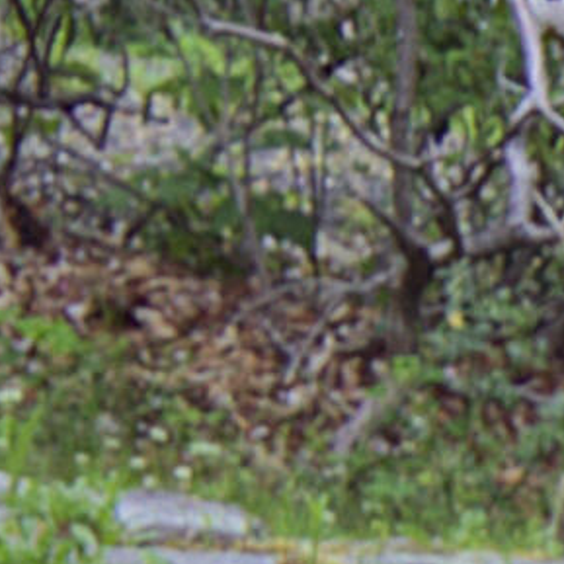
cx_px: 1107
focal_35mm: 291
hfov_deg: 5.9
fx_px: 5364
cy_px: 398
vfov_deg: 6.0
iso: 200
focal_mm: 22
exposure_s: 1/25
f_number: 14
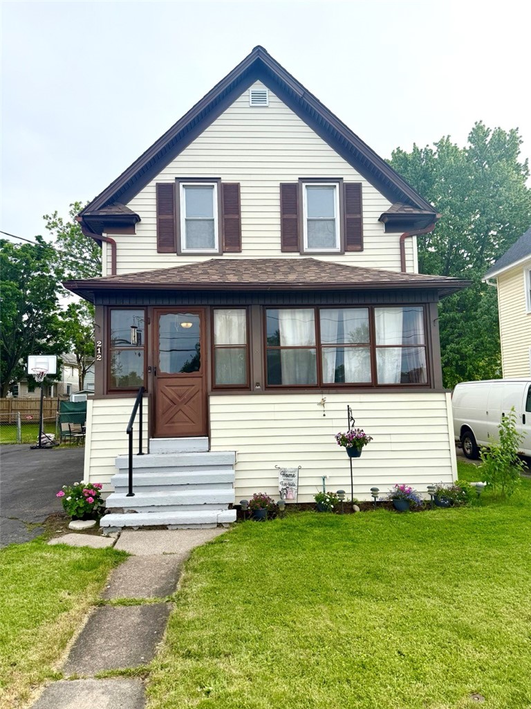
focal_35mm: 24
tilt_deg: +5.4
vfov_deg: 71.6
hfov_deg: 56.8
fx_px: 491
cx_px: 266
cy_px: 354
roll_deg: +1.3
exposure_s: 1/3021
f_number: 1.78
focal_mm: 6.76
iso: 100
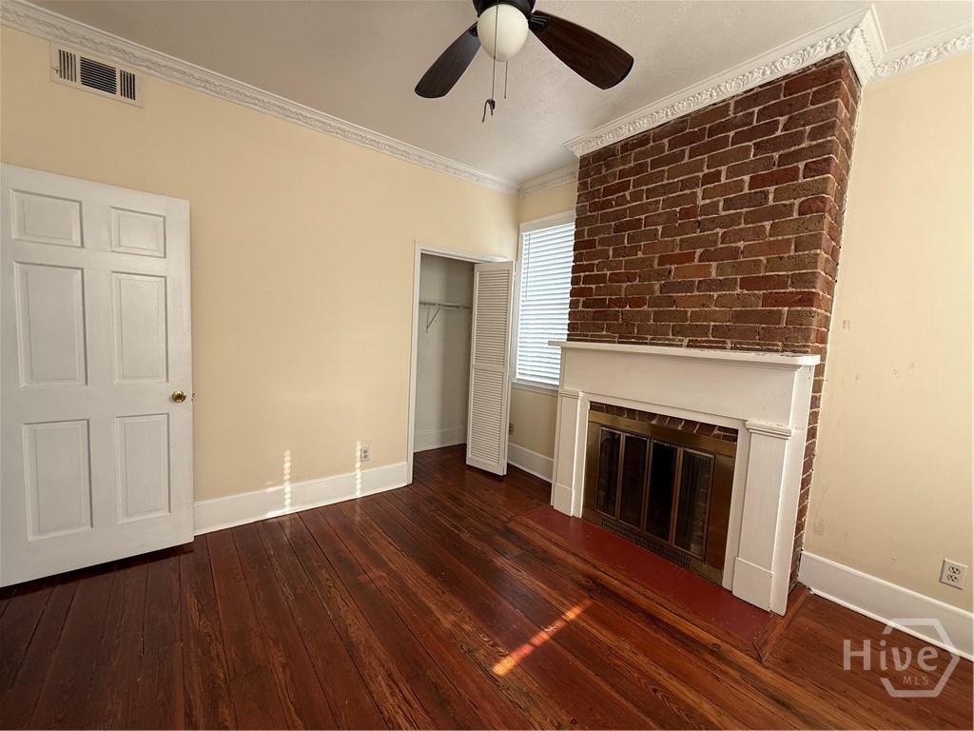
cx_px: 487
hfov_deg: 102.1
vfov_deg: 85.7
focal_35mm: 14
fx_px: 394
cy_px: 366
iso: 50
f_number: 2.2
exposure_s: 1/99
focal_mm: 2.22
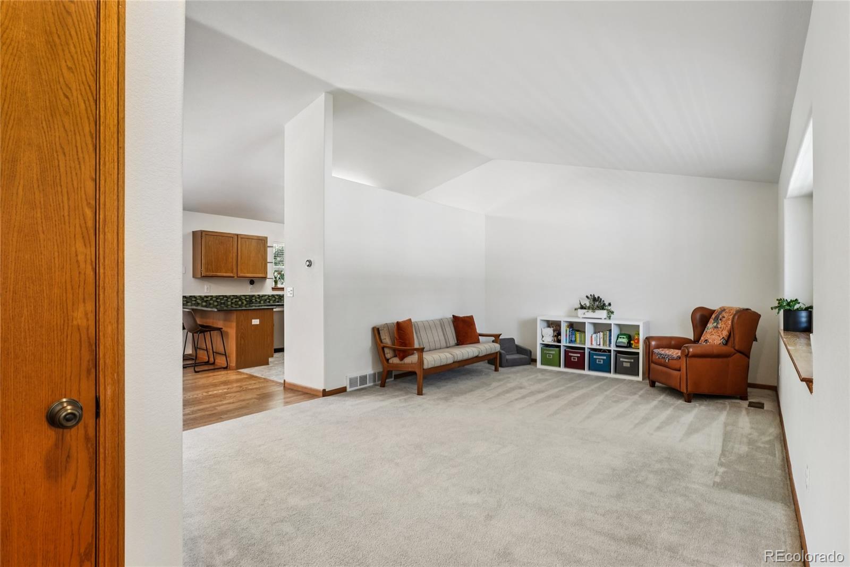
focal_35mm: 16
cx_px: 425
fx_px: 389
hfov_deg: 95.0
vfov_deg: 72.0
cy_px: 284
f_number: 8
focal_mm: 11
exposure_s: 1/15
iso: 400
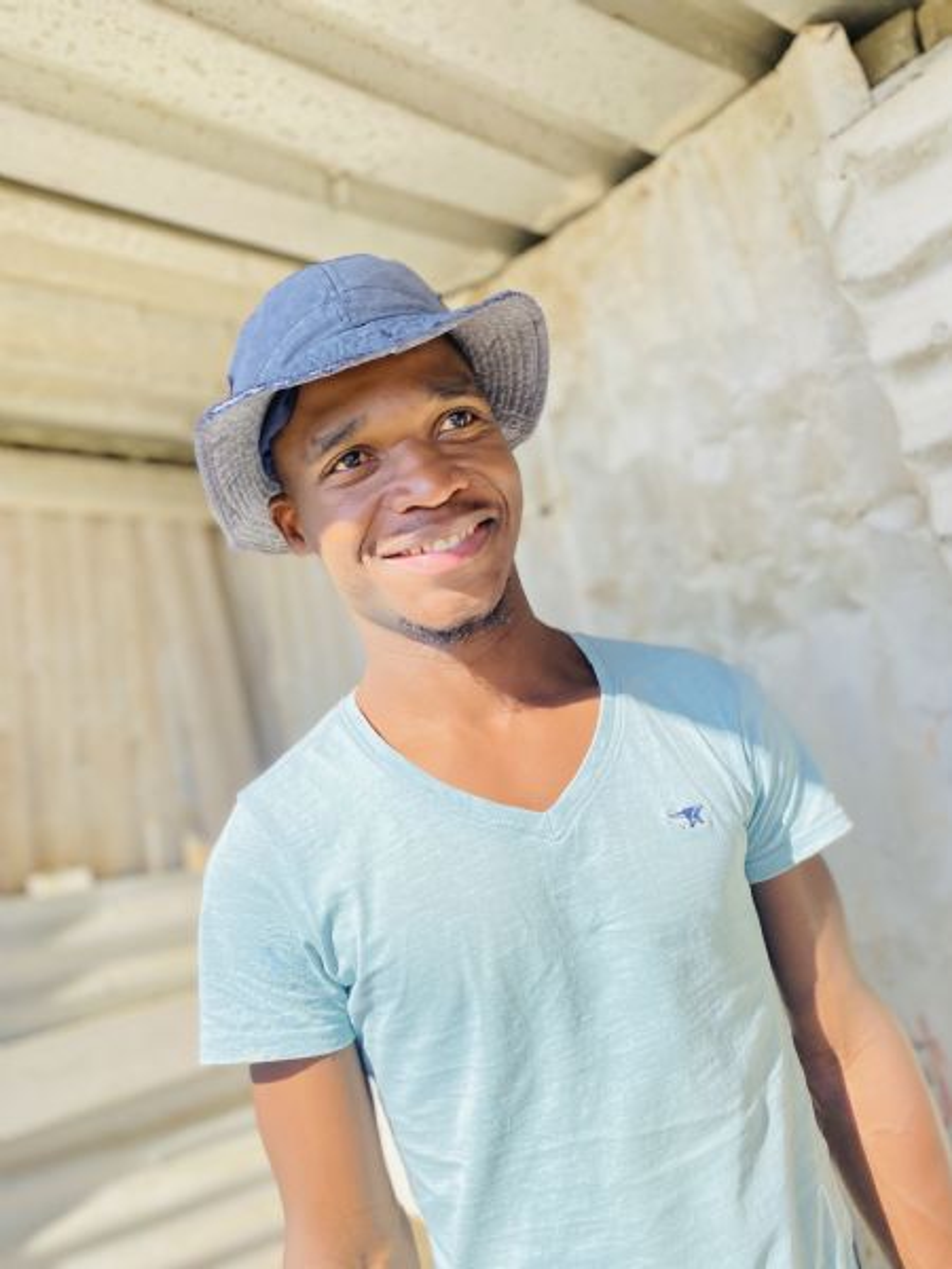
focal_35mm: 26
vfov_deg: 67.3
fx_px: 953
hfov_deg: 53.1
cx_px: 476
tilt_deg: +2.7
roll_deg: +17.9
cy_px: 634
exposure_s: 1/1124
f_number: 1.8
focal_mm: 4.25
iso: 32
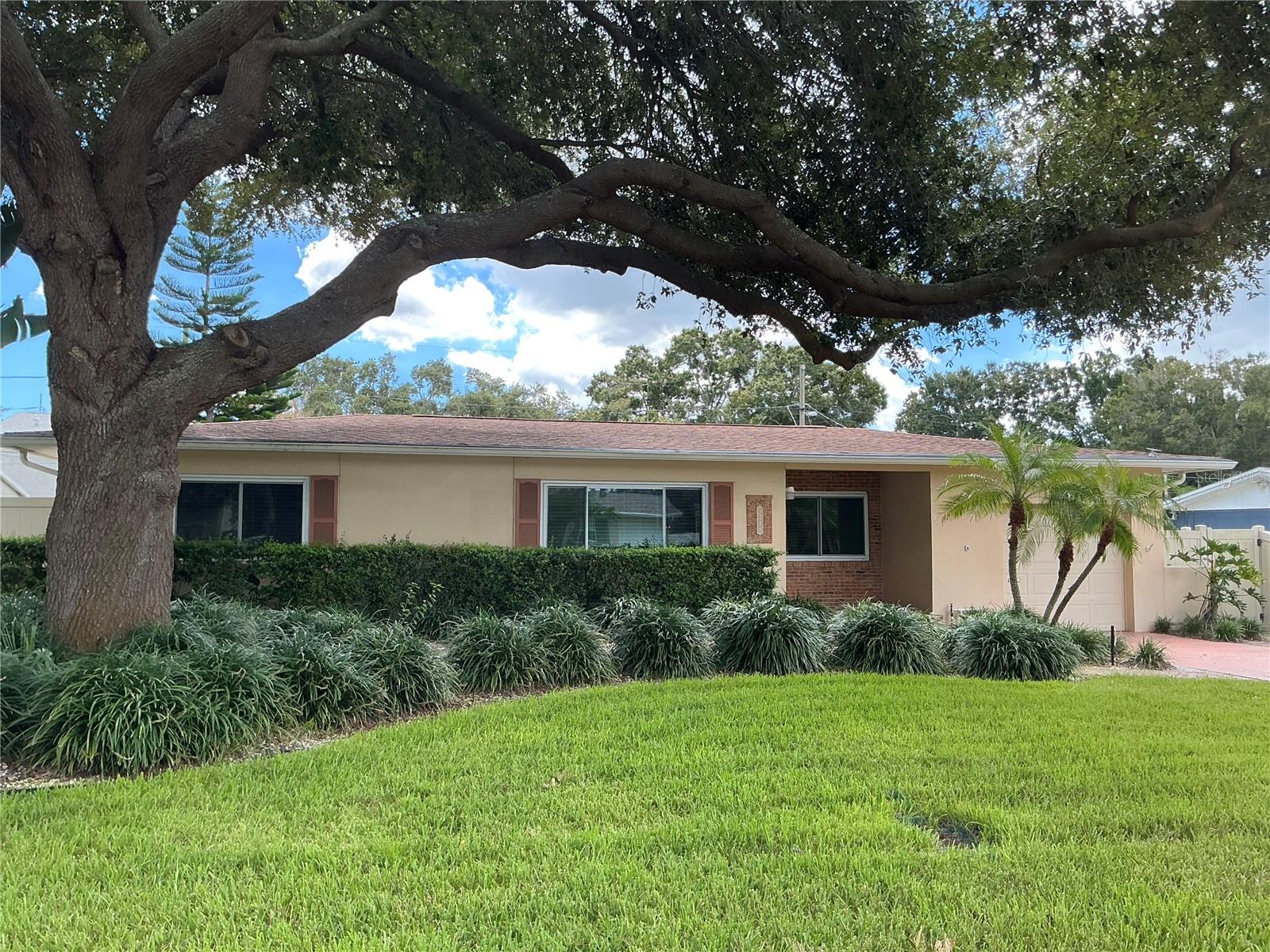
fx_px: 1027
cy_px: 476
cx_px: 635
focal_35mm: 28
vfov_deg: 49.7
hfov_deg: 63.4
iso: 25
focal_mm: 3
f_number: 1.8
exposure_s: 1/314
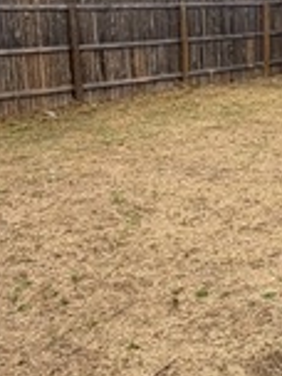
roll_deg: +1.7
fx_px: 641
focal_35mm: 59
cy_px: 111
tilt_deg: -14.1
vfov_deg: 32.3
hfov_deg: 24.2
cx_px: 245
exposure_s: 1/191
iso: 40
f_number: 2.2
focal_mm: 2.22
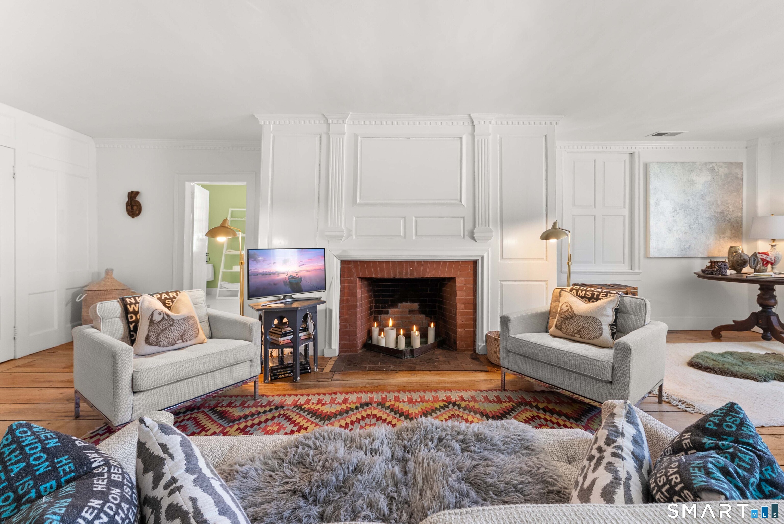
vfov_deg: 78.2
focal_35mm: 15
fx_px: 322
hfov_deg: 101.1
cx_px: 392
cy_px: 262
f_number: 8
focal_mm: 14.8
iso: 640
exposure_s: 1/6
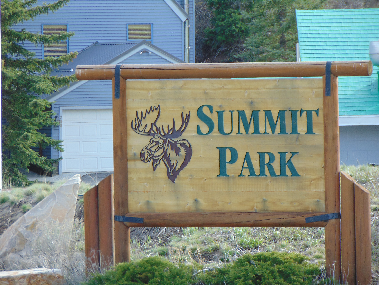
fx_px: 4150
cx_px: 190
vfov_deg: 3.9
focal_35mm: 379
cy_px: 142
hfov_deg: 5.2
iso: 80
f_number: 4.2
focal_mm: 68
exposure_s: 1/160
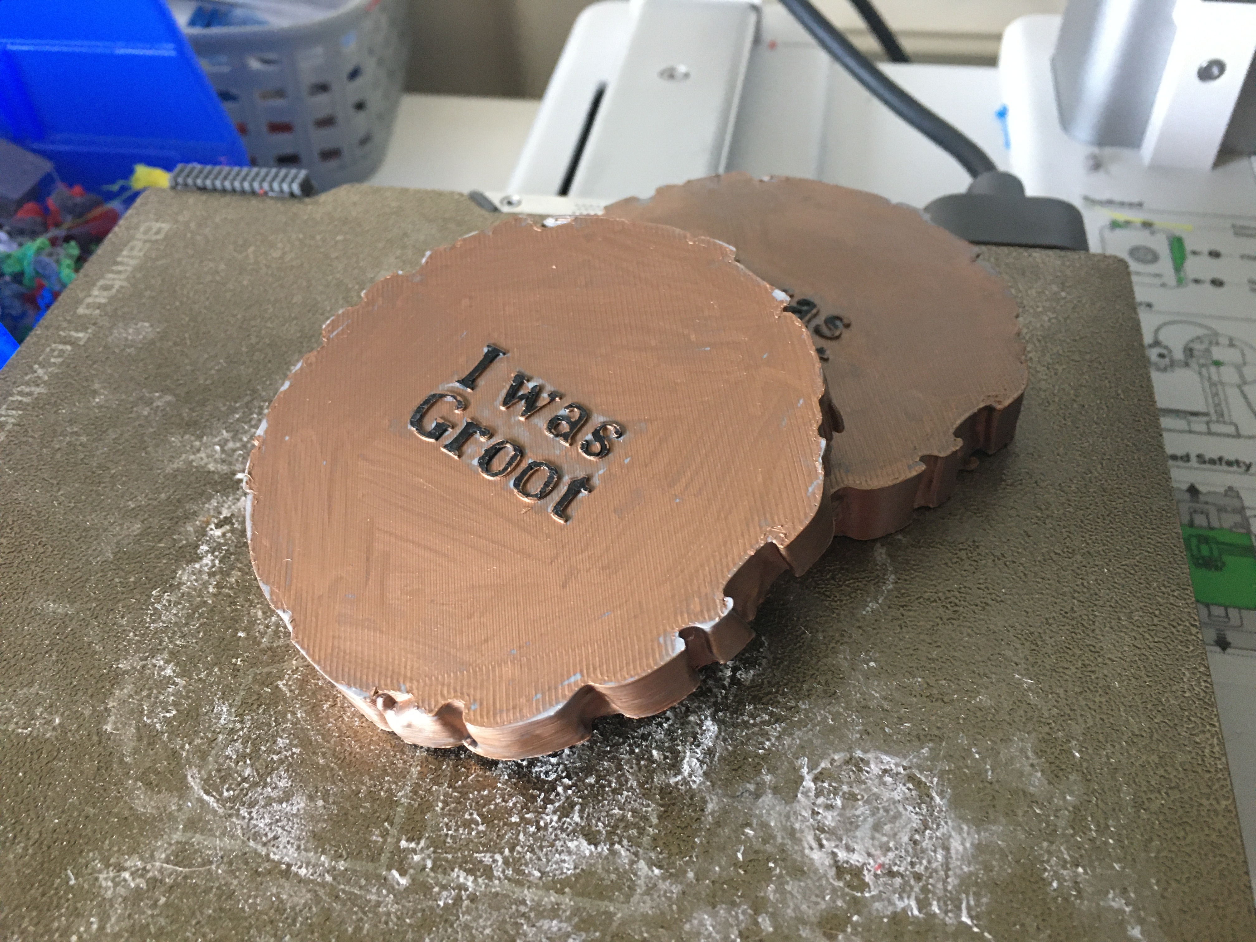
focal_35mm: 29
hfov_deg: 61.7
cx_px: 628
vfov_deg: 48.2
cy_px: 471
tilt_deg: -46.0
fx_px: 1052
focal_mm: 4.15
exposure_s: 1/30
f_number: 2.2
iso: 160
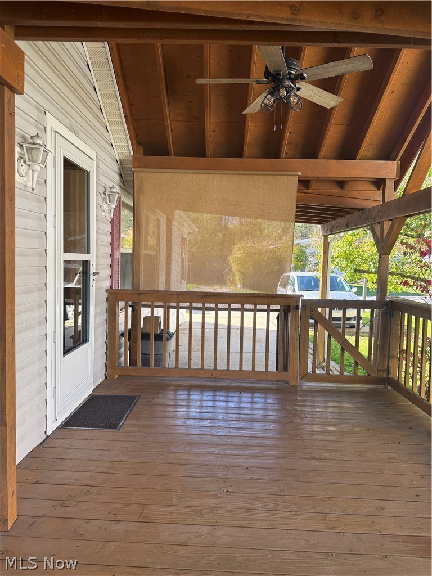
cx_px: 216
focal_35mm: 24
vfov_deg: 71.6
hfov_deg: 56.8
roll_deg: -2.1
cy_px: 288
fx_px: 399
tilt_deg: -4.5
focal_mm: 6.76
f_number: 1.78
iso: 100
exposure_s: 1/365
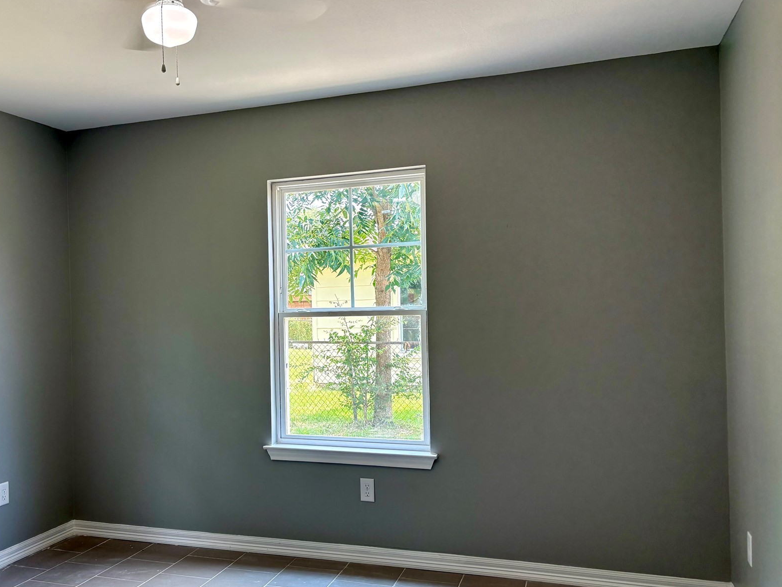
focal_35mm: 34
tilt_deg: +0.3
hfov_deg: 53.2
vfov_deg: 41.8
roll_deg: +1.6
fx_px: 768
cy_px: 306
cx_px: 283
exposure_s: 1/144
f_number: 1.6
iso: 100
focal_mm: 5.96
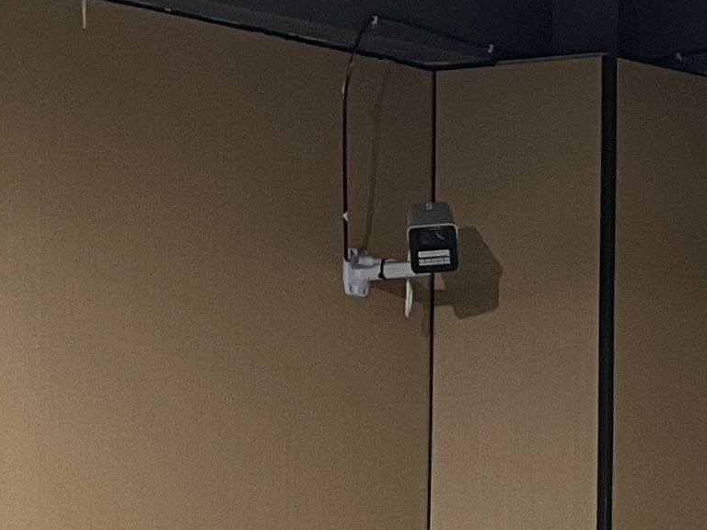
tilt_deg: +1.2
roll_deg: -0.7
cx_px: 1170
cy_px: 1197
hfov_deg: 4.9
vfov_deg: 3.6
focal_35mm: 404
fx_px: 8251
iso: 50
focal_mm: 9
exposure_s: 1/100
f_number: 2.8
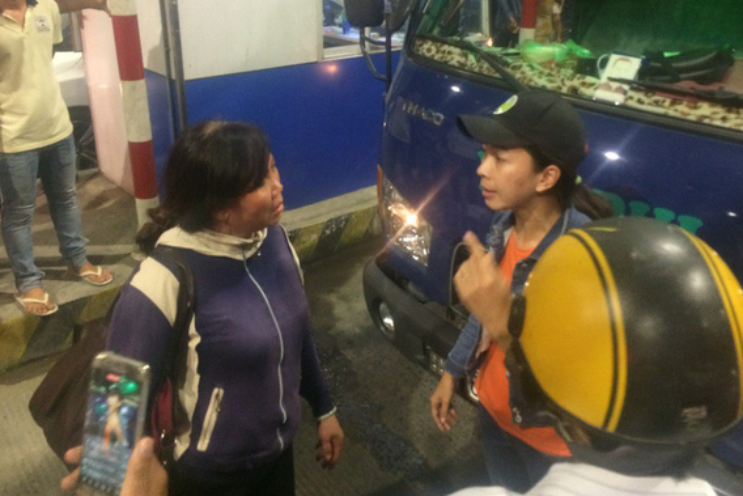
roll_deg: -0.3
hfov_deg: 55.7
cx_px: 404
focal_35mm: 34
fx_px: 702
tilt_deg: -20.8
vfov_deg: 38.7
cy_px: 190
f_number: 2.2
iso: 320
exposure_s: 1/25
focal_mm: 4.15
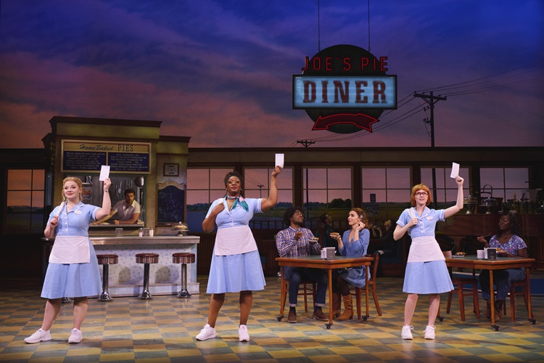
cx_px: 272
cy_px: 182
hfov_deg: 53.1
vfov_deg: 36.9
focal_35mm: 36
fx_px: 544
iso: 640
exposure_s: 1/200
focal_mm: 36
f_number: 5.6
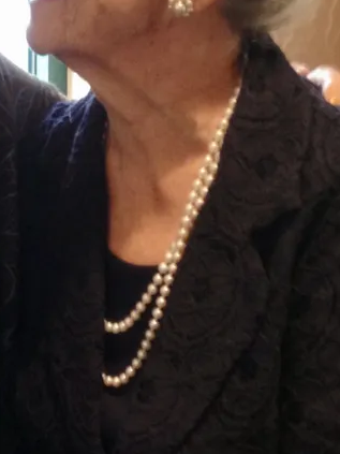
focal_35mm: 106
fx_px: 1389
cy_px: 356
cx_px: -29
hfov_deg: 13.7
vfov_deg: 18.4
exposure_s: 1/20
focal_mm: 4.3
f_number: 2.4
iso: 125
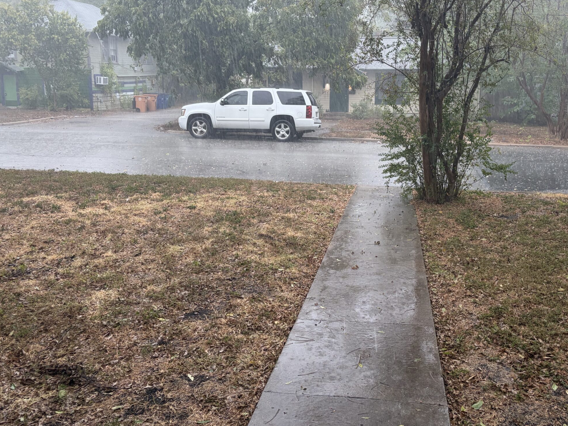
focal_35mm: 34
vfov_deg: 41.5
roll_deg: -0.5
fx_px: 558
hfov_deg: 53.5
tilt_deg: -8.1
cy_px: 165
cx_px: 346
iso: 125
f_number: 1.6
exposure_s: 1/104
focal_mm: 5.96
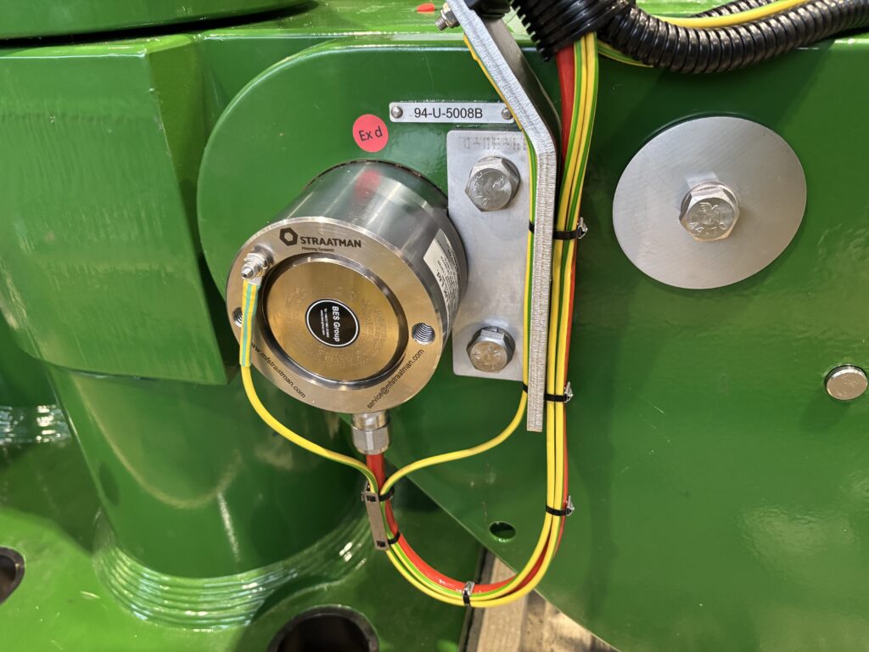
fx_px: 653
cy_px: 326
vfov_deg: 53.1
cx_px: 434
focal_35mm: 26
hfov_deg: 67.3
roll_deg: +4.1
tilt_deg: -31.2
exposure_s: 1/57
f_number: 1.6
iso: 500
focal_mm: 5.96
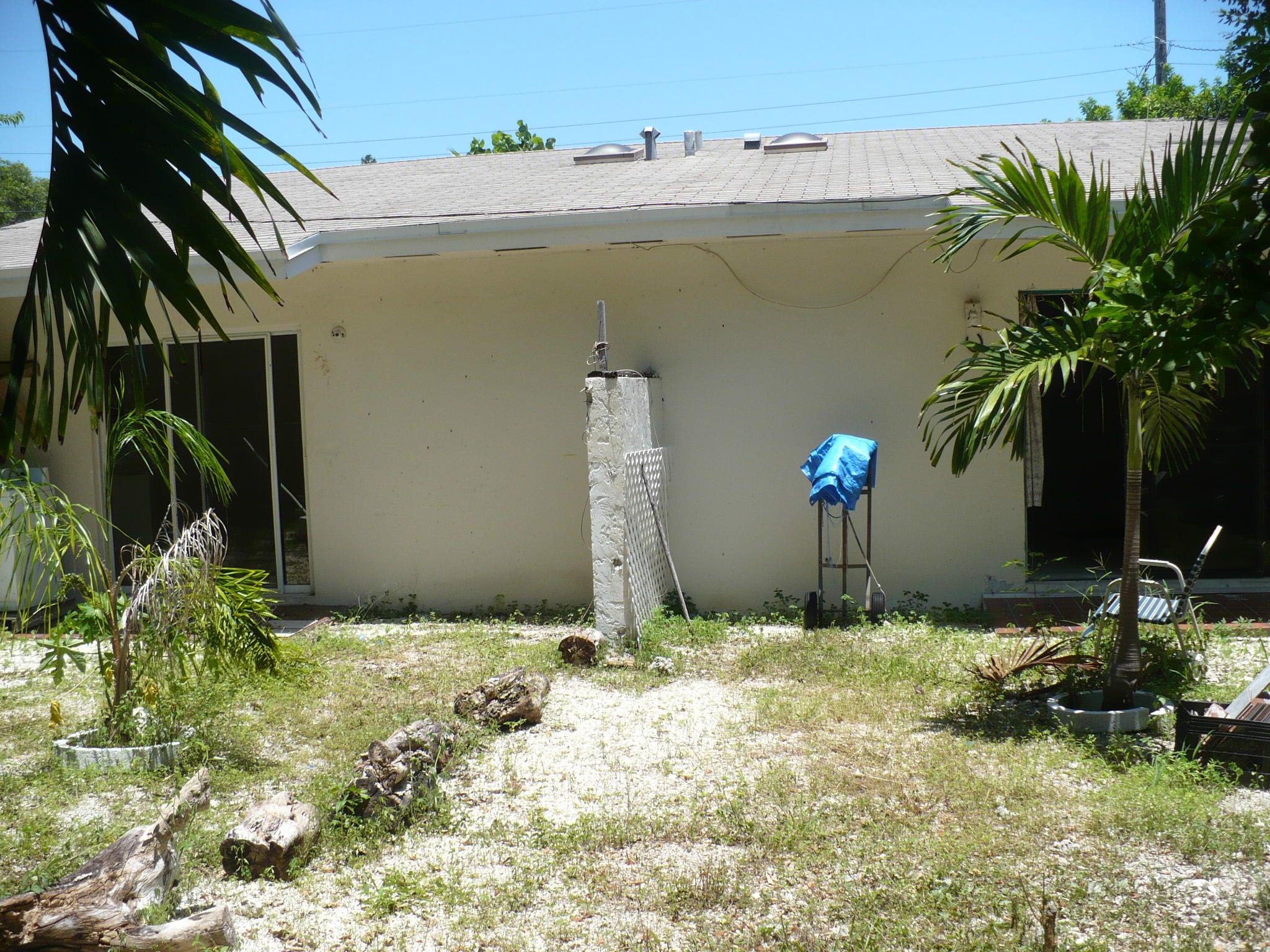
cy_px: 476
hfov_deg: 50.1
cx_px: 635
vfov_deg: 38.7
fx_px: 1357
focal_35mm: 37
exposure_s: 1/1000
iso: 100
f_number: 2.8
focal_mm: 6.1
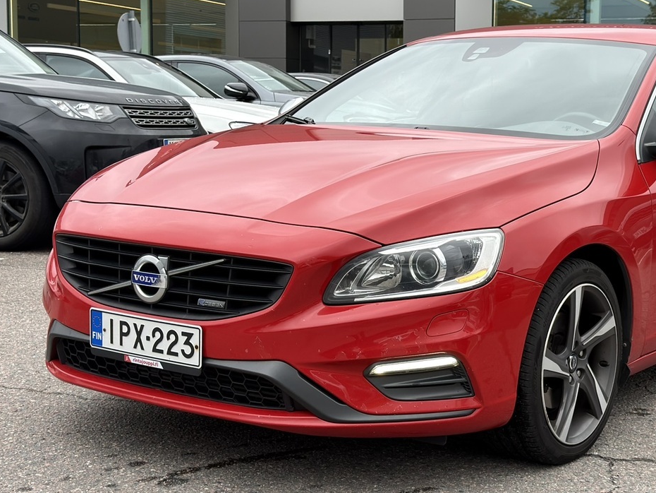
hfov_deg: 29.6
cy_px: 230
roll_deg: -0.8
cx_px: 431
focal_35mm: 65
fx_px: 1232
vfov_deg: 22.6
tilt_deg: -5.6
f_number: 1.78
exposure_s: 1/429
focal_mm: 6.76
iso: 64
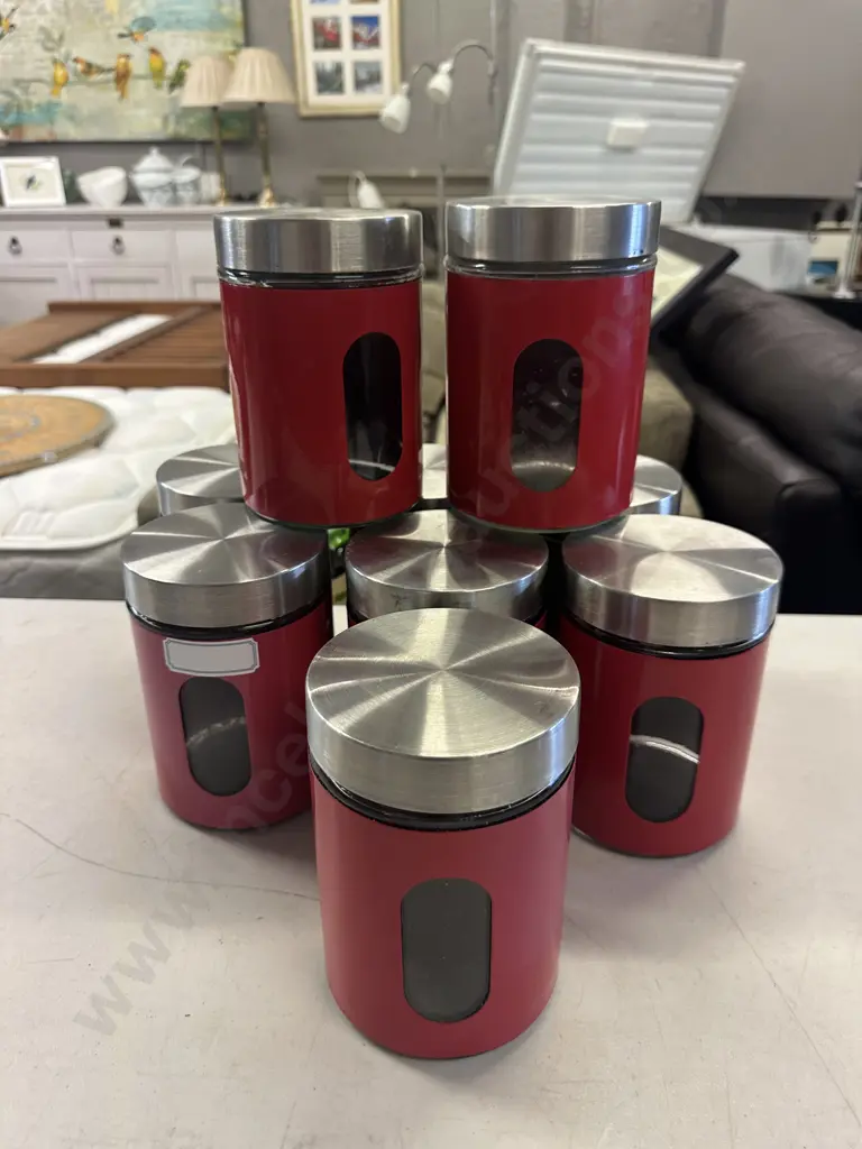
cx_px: 431
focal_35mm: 24
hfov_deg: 56.8
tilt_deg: -25.2
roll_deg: -0.2
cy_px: 574
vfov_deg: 71.6
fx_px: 797
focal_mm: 6.86
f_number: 1.78
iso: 200
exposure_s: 1/100
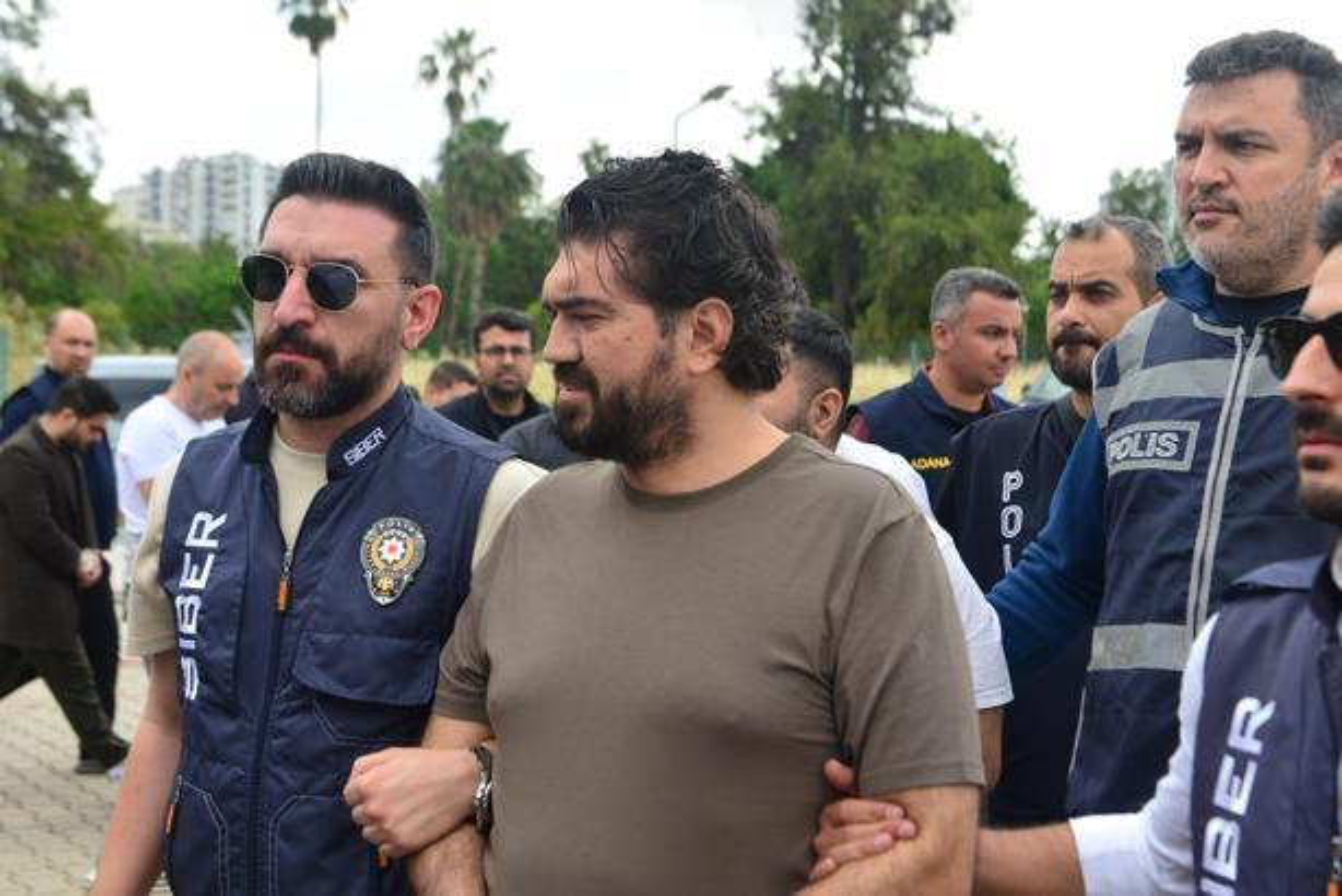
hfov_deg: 39.6
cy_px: 448
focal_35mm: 50
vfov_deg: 27.0
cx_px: 671
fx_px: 1865
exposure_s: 1/800
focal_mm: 50
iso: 500
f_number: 5.6
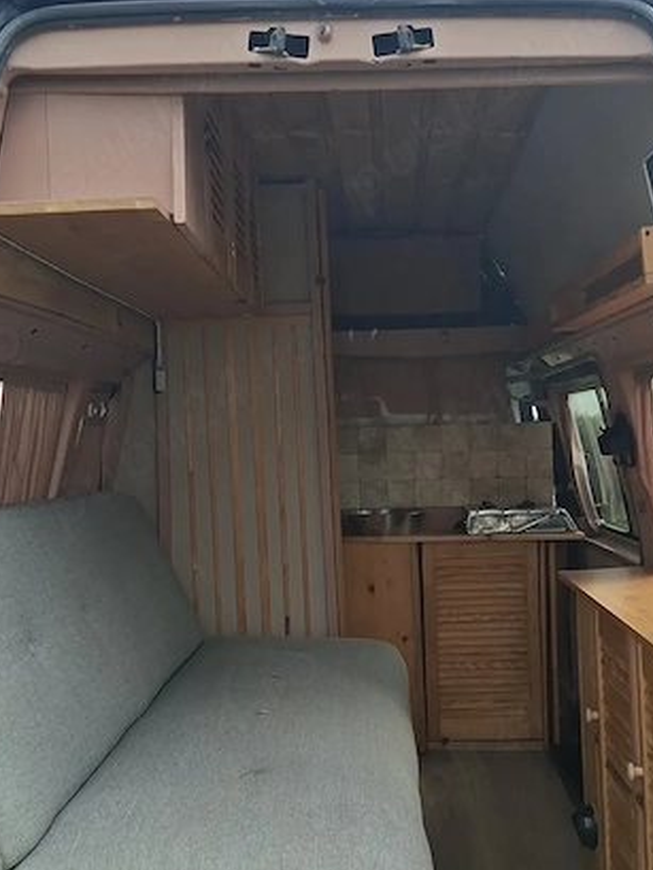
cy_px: 496
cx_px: 332
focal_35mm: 45
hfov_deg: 32.2
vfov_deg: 42.0
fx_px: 1131
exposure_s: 1/1195
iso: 50
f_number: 1.8
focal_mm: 5.54
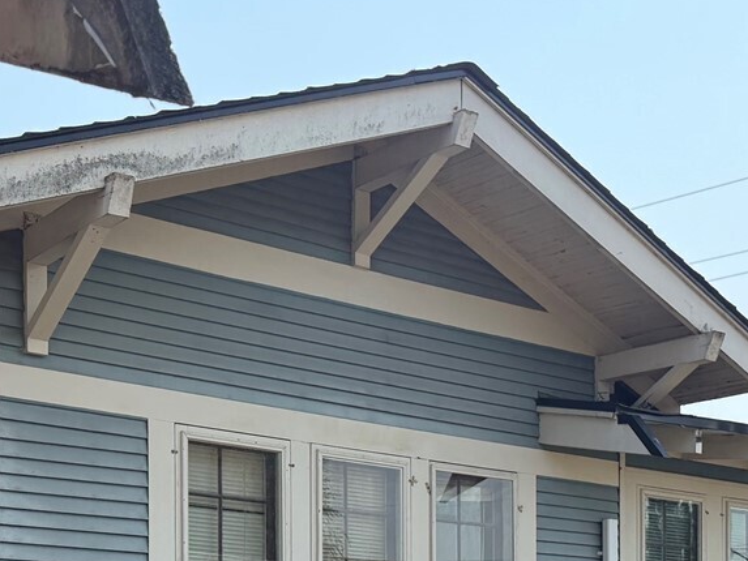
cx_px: 437
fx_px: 1448
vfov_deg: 20.5
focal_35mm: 67
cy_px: 669
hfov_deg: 28.9
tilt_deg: +1.1
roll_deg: +0.6
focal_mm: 6.76
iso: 125
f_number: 1.78
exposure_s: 1/4975
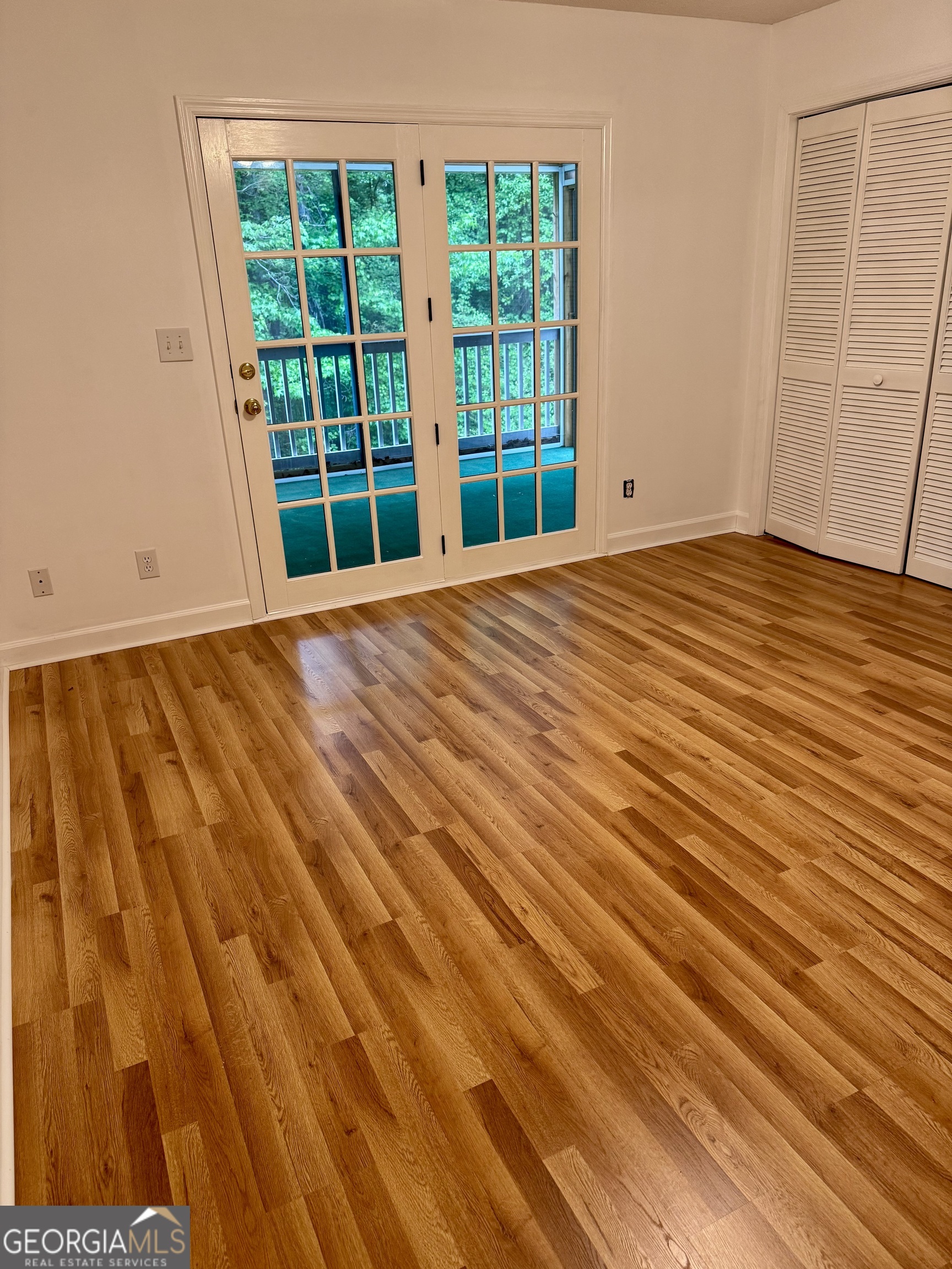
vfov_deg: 71.6
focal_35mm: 24
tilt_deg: -21.4
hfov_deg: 56.8
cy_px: 634
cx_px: 476
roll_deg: +2.9
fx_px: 880
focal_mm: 6.76
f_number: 1.78
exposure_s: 1/60
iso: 200
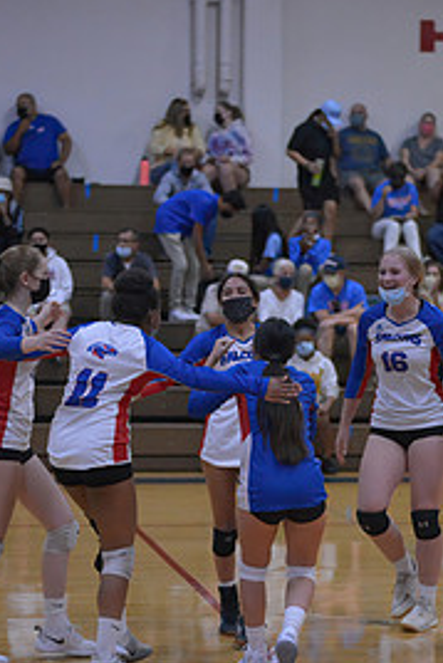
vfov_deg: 16.2
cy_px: 448
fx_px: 2323
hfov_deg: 10.9
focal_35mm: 126
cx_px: 260
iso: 5000
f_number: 2
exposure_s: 1/1250
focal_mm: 50
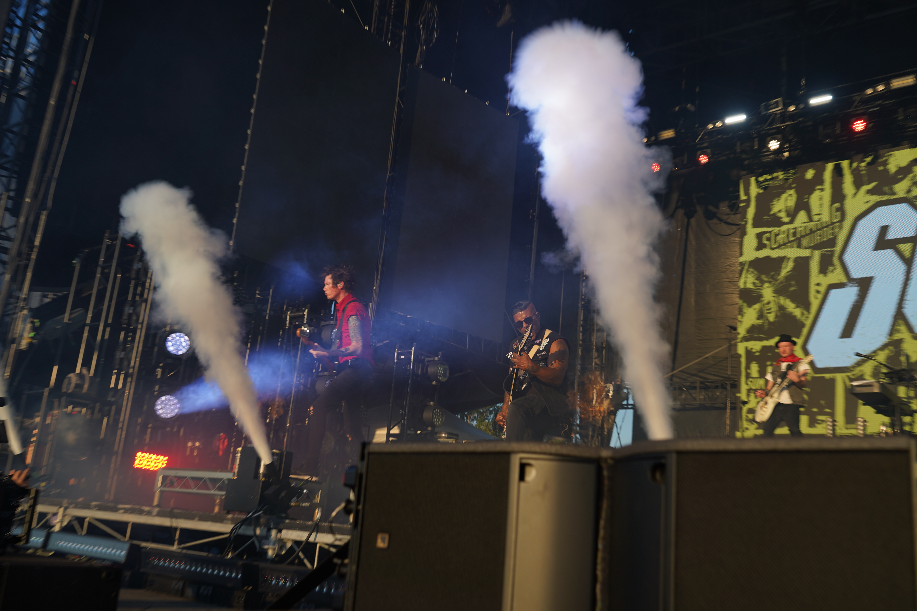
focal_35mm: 36
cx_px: 458
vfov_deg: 36.9
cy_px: 306
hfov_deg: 53.1
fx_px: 917
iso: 100
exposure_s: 1/250
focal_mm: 36
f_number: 5.6
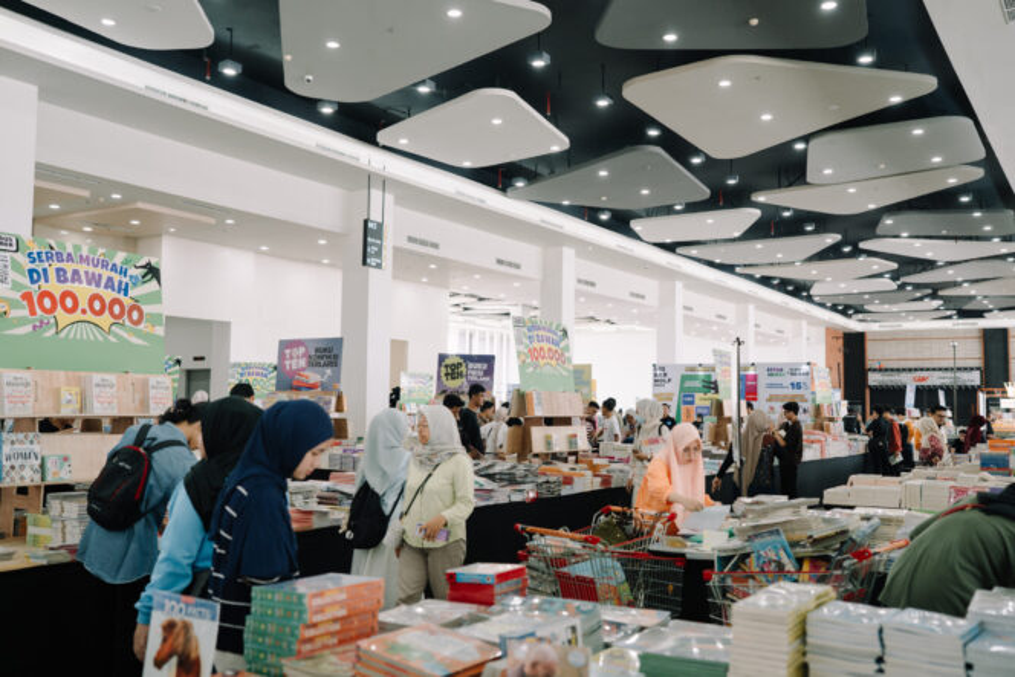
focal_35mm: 35
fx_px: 987
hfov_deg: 54.4
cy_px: 338
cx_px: 508
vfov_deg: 37.9
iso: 640
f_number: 2.8
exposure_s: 1/200
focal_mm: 35
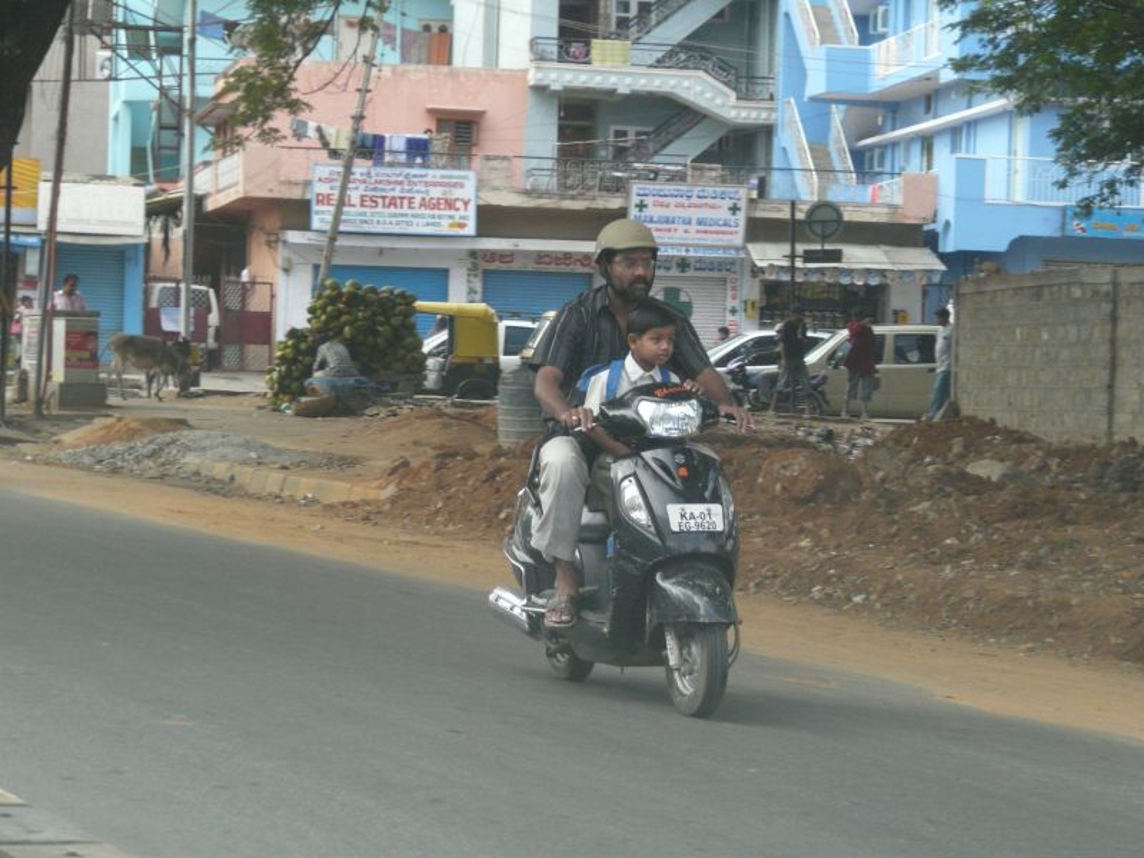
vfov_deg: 12.7
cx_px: 572
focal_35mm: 117
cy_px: 429
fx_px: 3867
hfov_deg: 16.8
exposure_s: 1/250
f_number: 3.6
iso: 200
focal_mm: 19.2
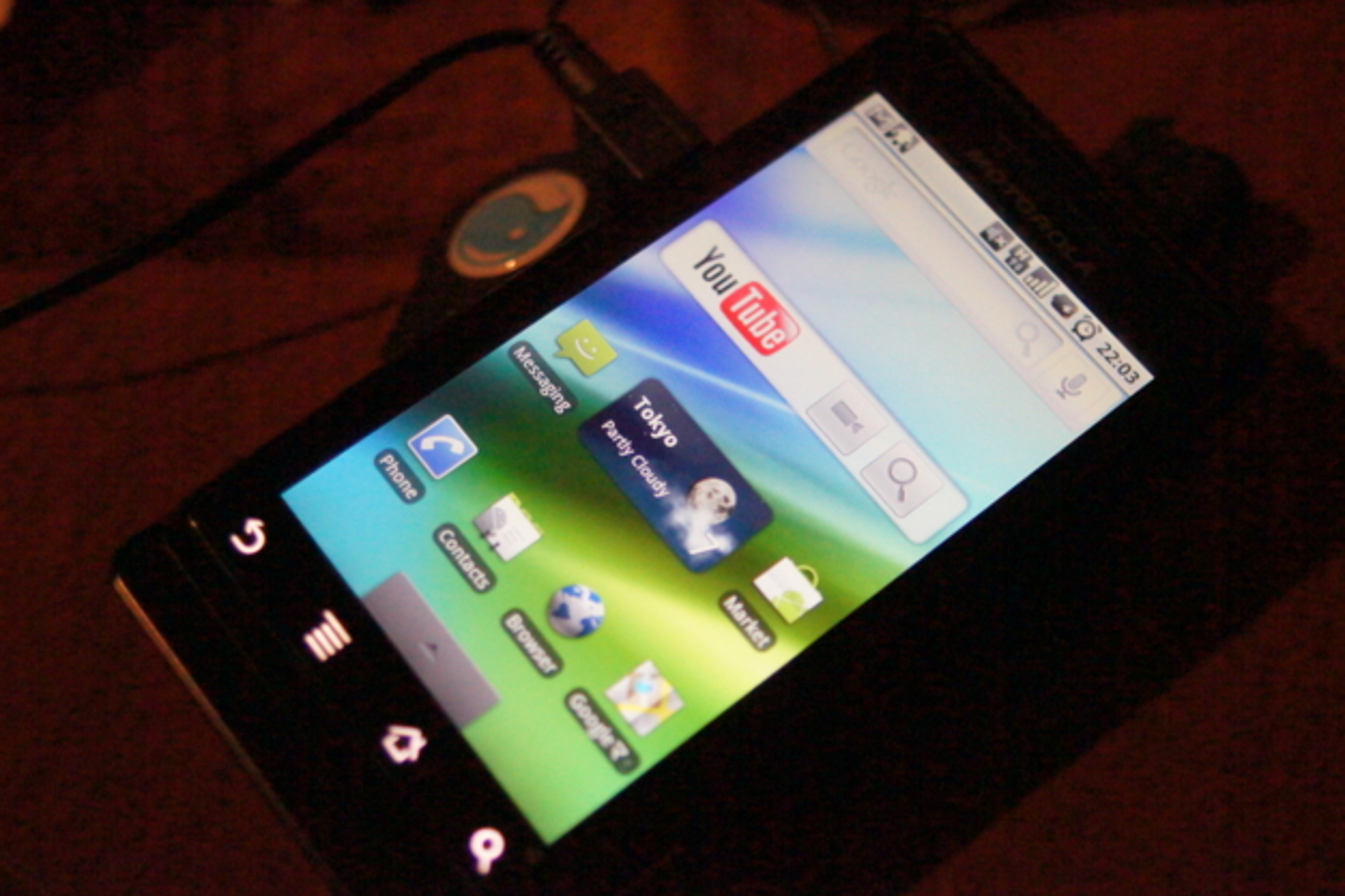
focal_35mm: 46
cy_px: 453
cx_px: 679
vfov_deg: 29.2
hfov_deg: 42.8
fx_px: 1718
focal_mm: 30
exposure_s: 1/640
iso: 6400
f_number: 2.8
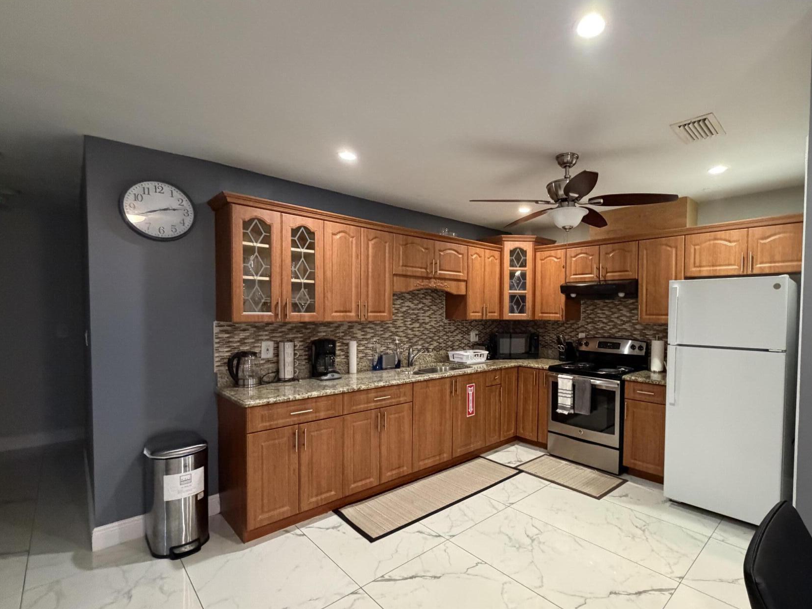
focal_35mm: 17
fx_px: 399
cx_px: 484
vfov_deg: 74.6
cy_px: 324
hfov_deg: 90.0
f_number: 2.2
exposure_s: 1/60
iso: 640
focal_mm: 2.22
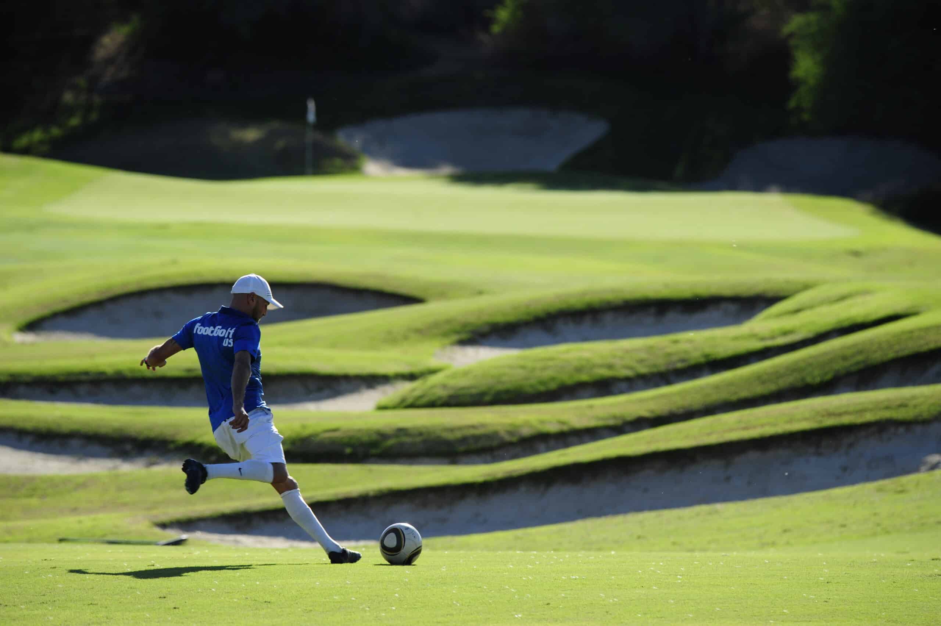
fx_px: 9925
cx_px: 470
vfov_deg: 3.6
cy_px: 313
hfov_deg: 5.4
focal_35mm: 380
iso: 400
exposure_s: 1/1000
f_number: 7.1
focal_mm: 380
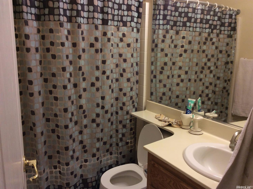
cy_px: 94
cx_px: 126
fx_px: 234
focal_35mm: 32
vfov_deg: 44.0
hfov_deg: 56.9
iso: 64
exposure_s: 1/24
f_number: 2.4
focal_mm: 3.3
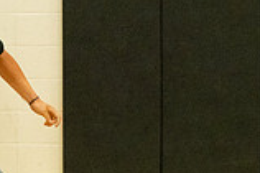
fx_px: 2388
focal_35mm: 331
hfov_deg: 6.2
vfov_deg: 4.1
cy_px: 118
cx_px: -91
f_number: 4.5
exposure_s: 1/800
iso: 6400
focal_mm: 90
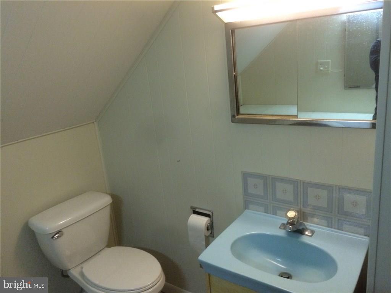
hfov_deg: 61.7
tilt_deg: -19.5
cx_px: 196
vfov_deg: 48.2
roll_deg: +9.0
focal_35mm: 29
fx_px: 328
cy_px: 146
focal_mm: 4.15
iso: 320
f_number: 2.2
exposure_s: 1/30
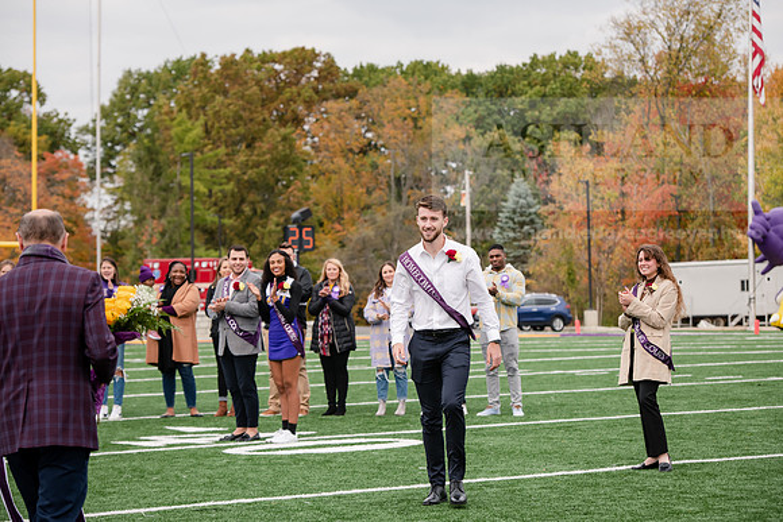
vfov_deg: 13.4
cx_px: 392
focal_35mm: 102
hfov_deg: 20.0
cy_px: 261
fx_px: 2219
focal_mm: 102
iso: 320
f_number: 5
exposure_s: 1/800
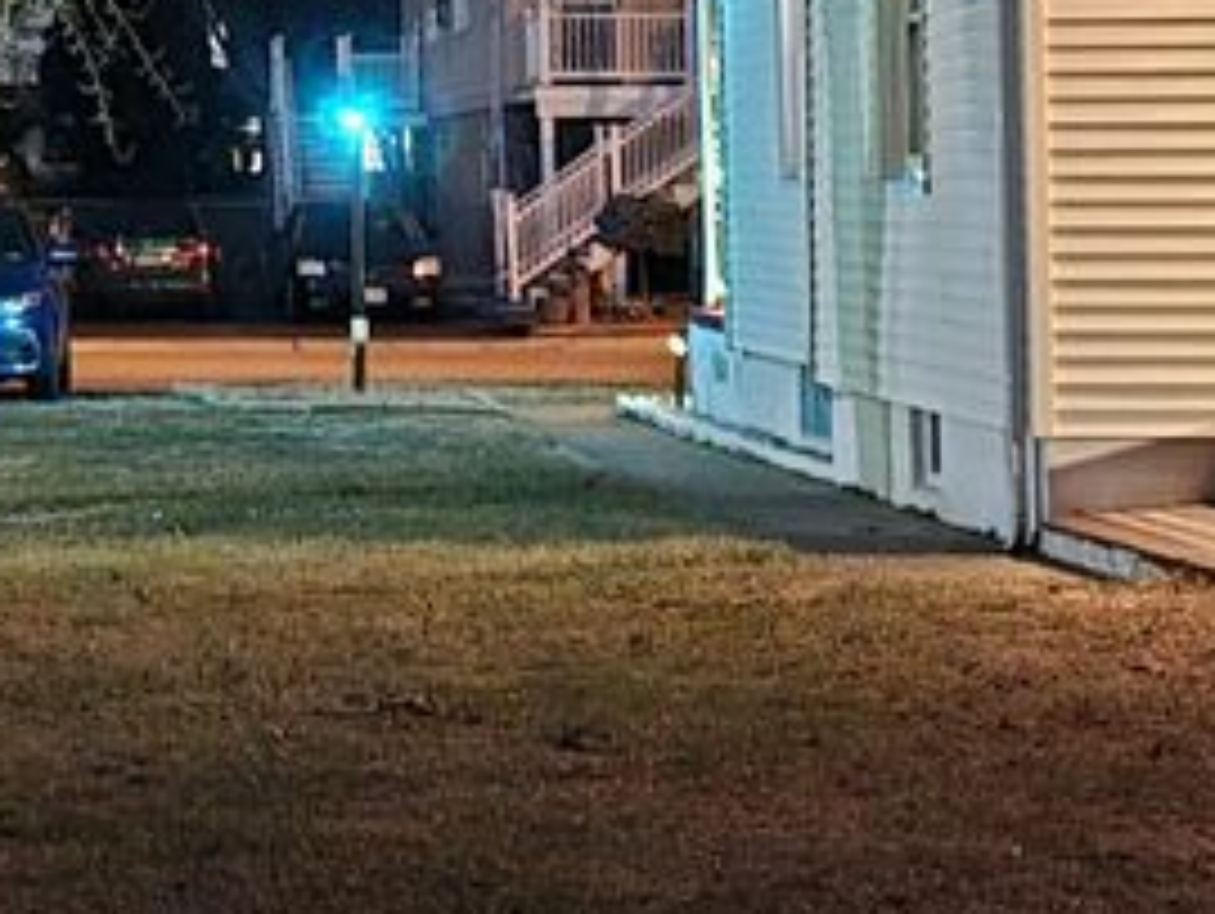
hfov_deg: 17.0
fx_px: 3829
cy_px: 5
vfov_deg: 13.4
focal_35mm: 109
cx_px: -356
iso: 3200
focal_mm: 6.3
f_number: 1.7
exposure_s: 1/10
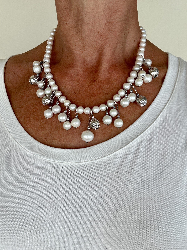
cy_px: 125
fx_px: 216
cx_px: 94
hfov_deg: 46.8
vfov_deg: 60.0
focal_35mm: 30
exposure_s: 1/121
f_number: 1.9
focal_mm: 2.69
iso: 50
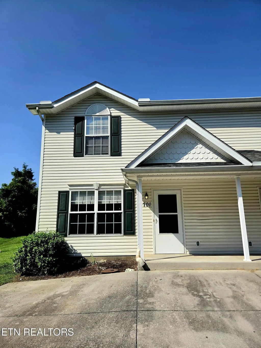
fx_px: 231
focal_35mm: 23
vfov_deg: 73.9
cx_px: 130
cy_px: 174
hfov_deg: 58.9
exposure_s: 1/10000
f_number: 1.8
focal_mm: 5.4
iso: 80
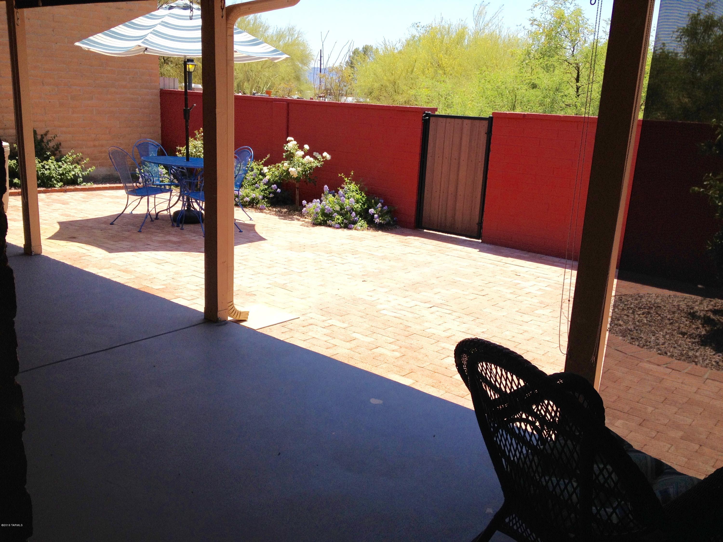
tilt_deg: -15.0
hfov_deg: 52.6
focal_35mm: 35
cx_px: 362
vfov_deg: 40.7
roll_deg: -3.1
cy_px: 271
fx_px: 731
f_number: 2.4
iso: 50
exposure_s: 1/1314
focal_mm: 4.28
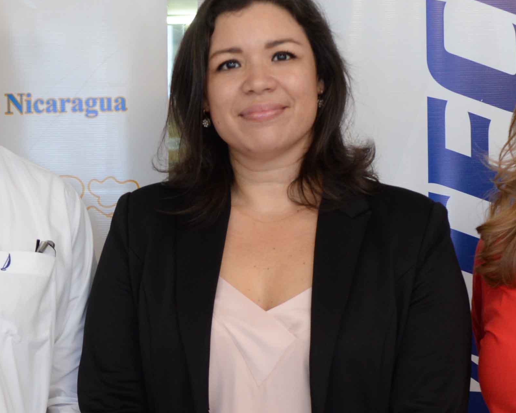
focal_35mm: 135
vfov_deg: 11.4
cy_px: 332
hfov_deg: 14.2
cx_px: 97
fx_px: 2062
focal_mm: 38
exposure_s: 1/60
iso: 800
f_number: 4
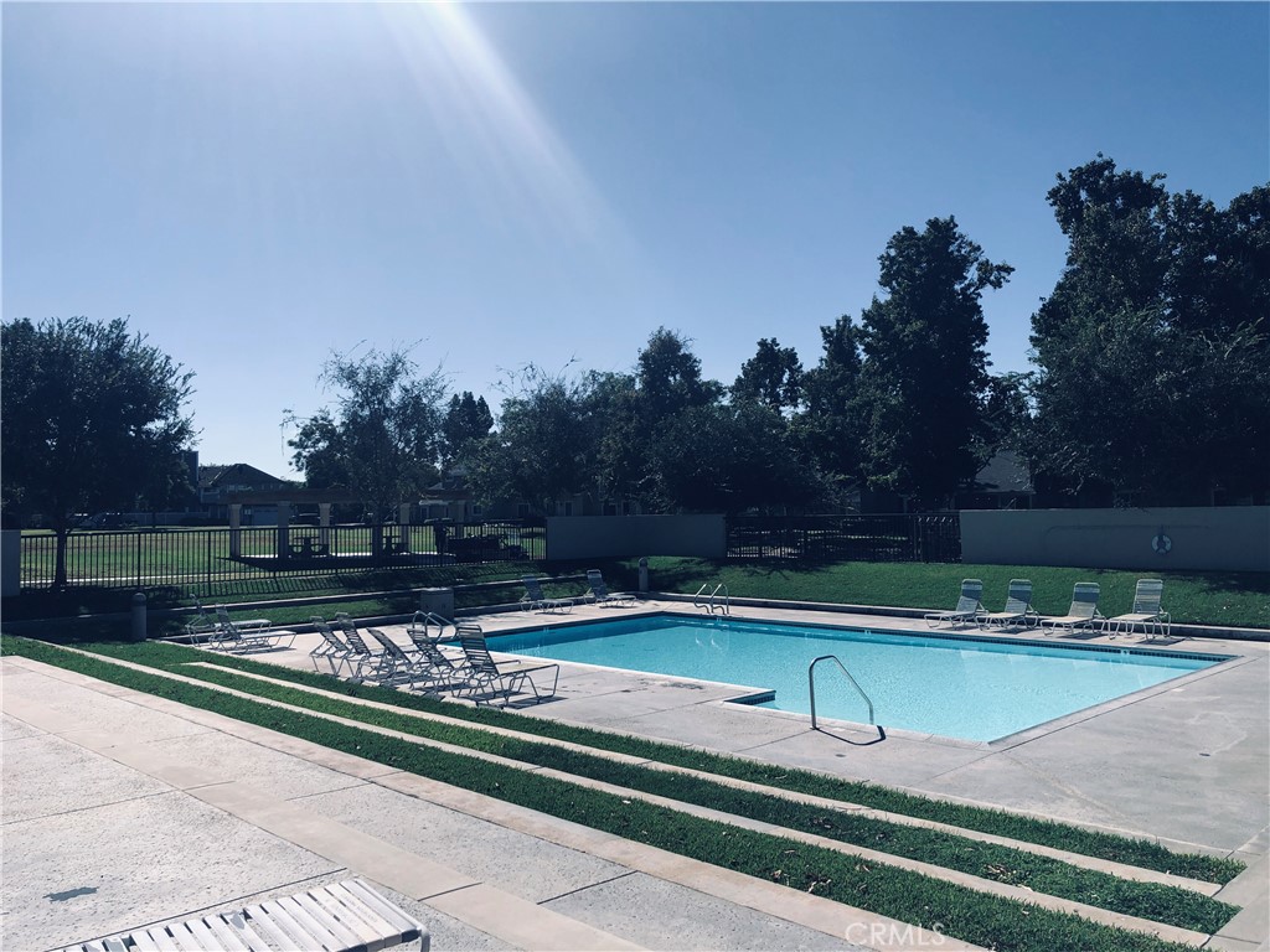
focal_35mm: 28
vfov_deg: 49.7
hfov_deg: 63.4
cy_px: 476
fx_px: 1027
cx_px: 635
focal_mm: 4
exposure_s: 1/3690
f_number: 1.8
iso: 20
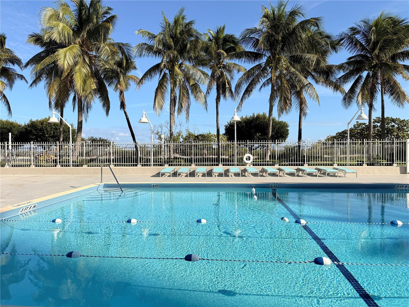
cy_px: 154
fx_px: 284
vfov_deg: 56.8
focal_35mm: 24
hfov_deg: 71.6
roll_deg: -0.1
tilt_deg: -0.6
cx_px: 204
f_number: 1.78
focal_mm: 6.76
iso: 80
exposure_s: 1/5714
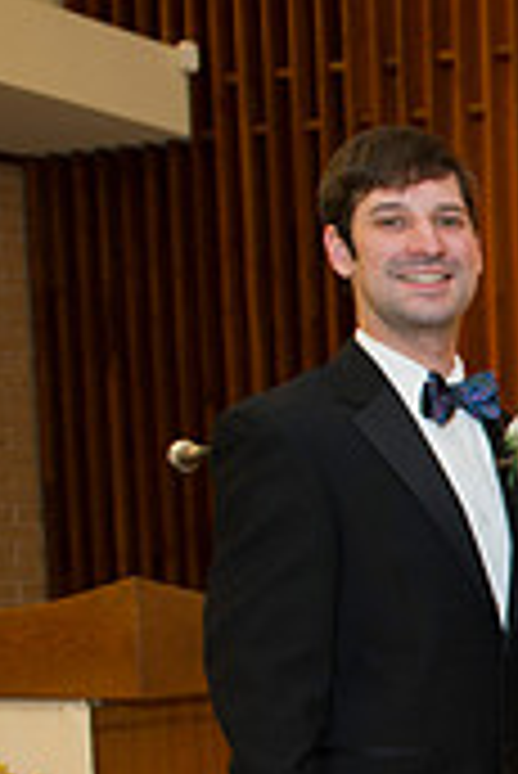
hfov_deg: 13.9
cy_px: 752
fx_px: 1745
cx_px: 1077
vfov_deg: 24.1
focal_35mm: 81
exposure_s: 1/160
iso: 1600
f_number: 4
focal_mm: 24
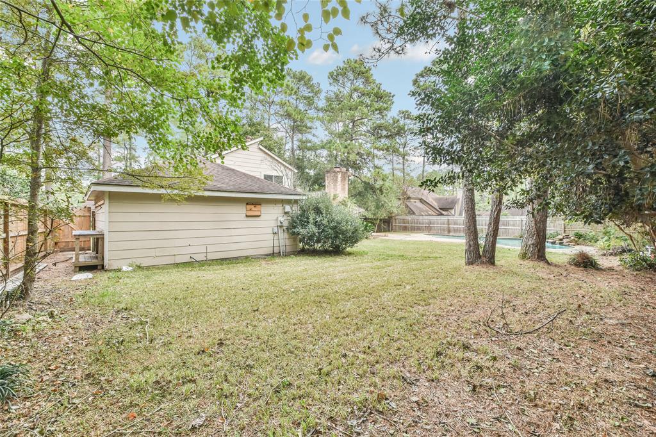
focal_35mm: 15
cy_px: 218
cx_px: 328
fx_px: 273
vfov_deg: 77.3
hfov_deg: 100.4
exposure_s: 1/160
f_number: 8
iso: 250
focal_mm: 10
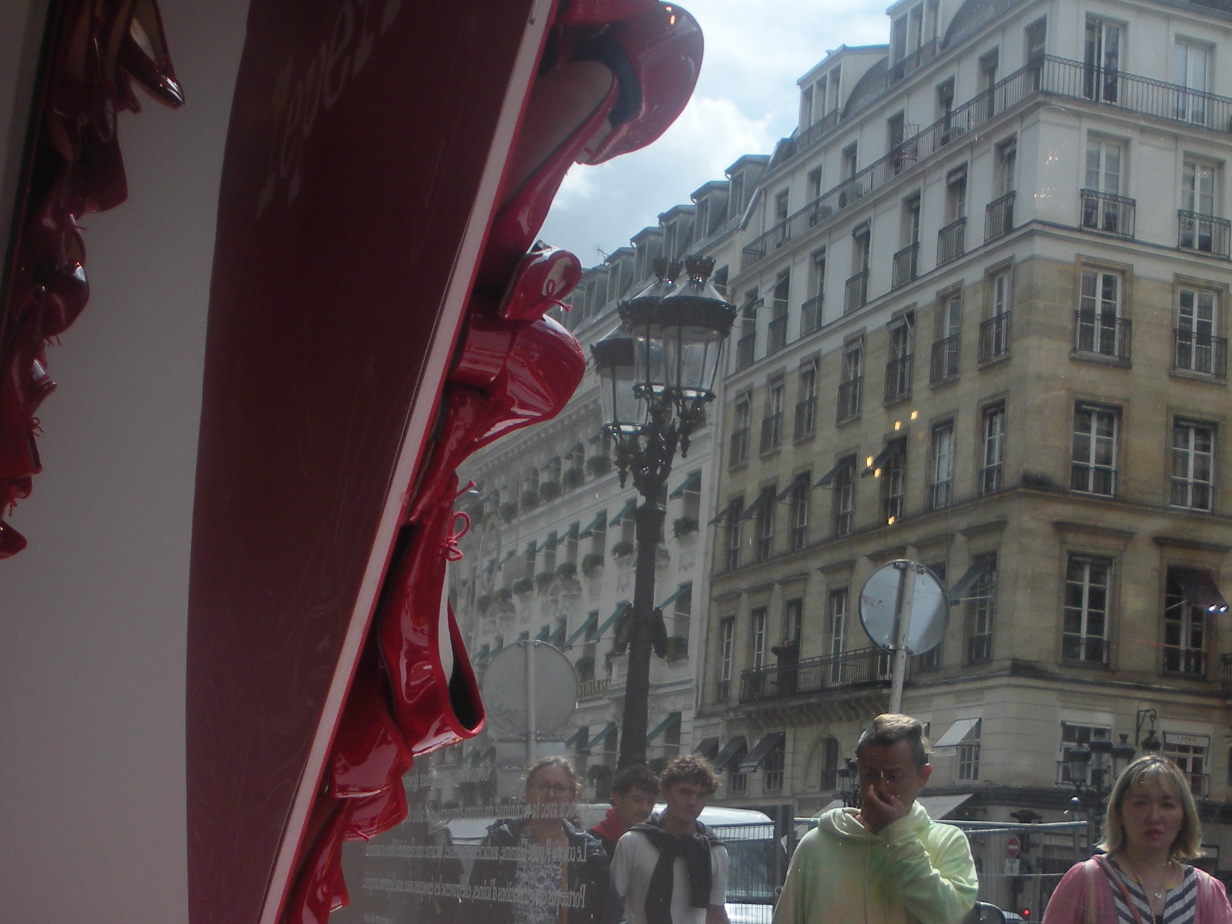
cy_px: 726
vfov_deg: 22.6
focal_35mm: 64
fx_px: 2278
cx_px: 851
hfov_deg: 30.0
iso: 64
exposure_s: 1/649
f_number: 3.5
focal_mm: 6.3
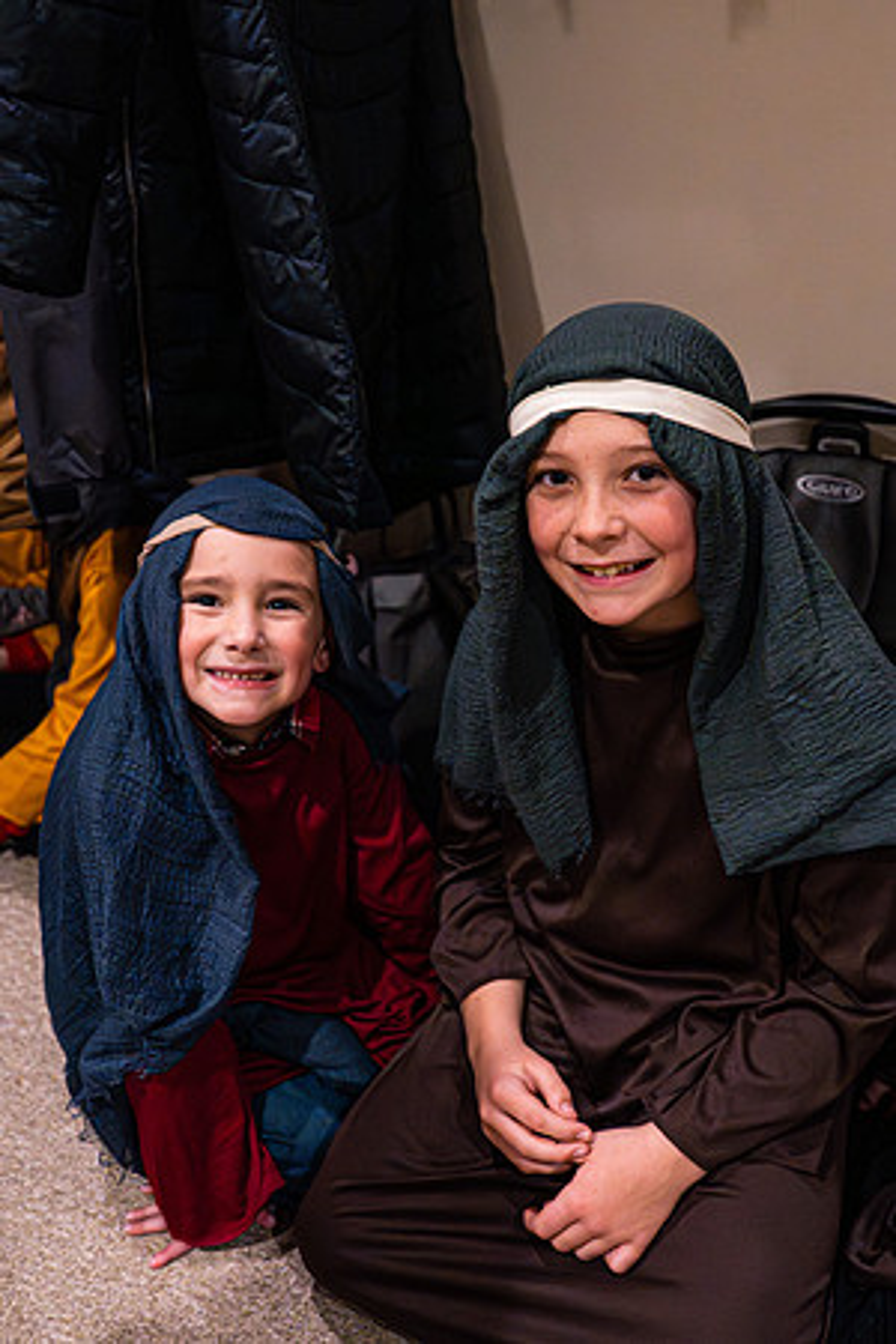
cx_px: 493
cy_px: 672
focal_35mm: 36
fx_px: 1344
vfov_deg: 53.1
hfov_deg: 36.8
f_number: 2.8
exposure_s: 1/200
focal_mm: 24
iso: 2500
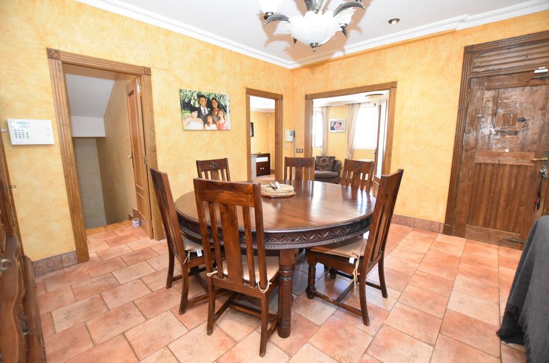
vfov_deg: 77.0
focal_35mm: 15
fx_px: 228
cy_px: 182
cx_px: 274
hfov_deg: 100.5
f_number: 3.5
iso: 4000
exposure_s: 1/125
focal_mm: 10
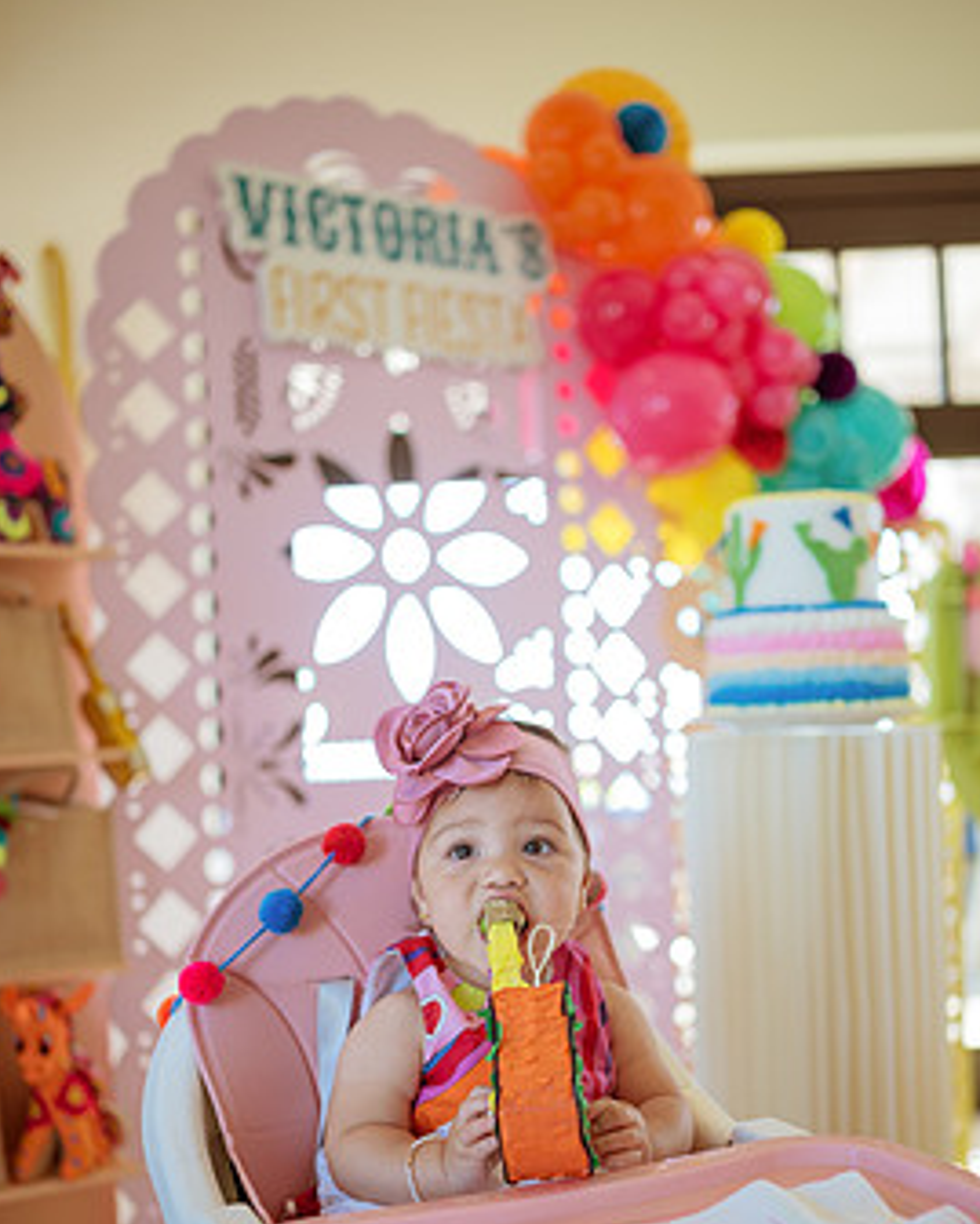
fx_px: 1595
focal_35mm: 44
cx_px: 517
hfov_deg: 34.2
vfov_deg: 41.7
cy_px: 769
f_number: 1.8
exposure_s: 1/250
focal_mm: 35
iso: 250
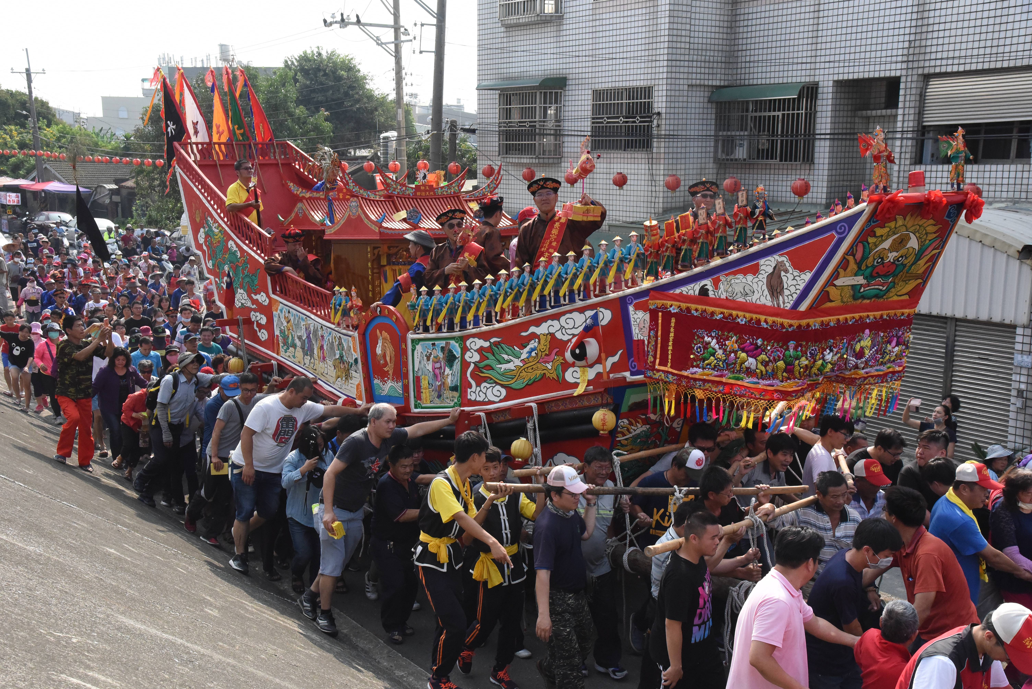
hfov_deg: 48.4
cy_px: 344
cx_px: 516
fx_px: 1147
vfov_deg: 33.4
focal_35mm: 40
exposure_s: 1/4000
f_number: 10
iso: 5000
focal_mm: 40
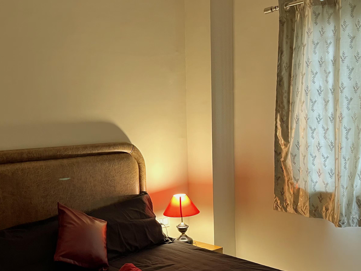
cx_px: 115
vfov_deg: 32.5
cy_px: 188
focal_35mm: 44
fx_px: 459
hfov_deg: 42.3
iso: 320
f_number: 1.6
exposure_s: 1/50
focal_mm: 5.1
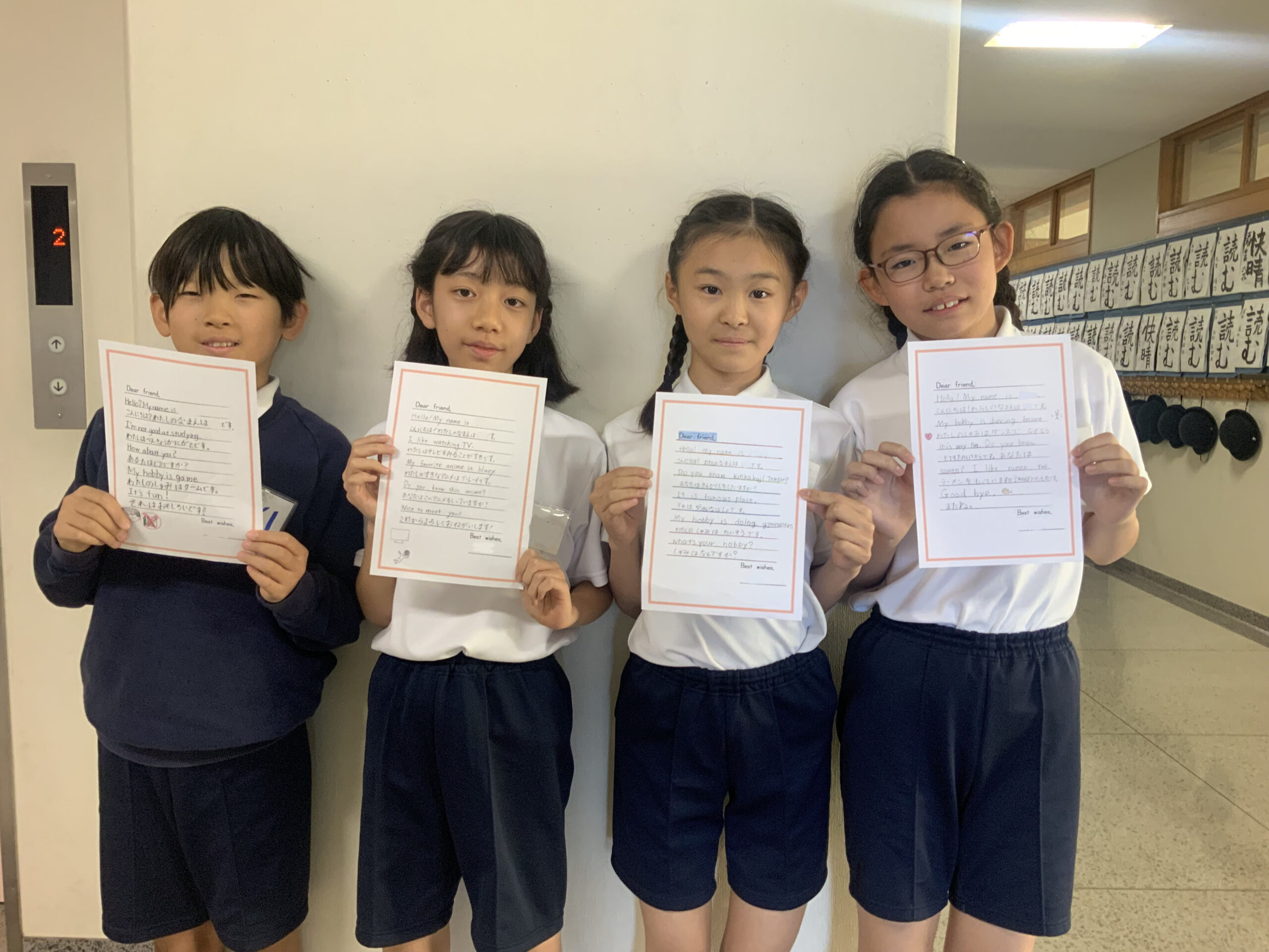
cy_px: 476
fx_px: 1063
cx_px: 634
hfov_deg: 61.7
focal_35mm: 29
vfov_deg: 48.2
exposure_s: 1/50
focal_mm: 3
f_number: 1.8
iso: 100
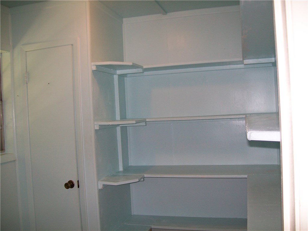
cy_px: 116
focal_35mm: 34
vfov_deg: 41.8
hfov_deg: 54.0
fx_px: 303
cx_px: 154
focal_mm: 6.1
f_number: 2.7
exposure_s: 1/60
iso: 64
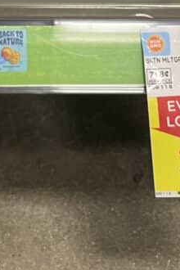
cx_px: -2
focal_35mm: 84
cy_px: -109
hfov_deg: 15.9
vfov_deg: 21.2
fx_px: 630
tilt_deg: -29.6
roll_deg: +0.7
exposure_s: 1/60
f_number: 1.6
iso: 160
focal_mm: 4.2
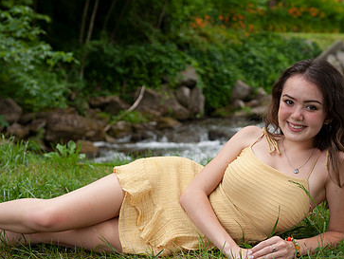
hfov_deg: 28.0
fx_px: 686
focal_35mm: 69
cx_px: 212
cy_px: 158
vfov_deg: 21.3
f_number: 3.5
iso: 100
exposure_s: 1/160
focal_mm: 45
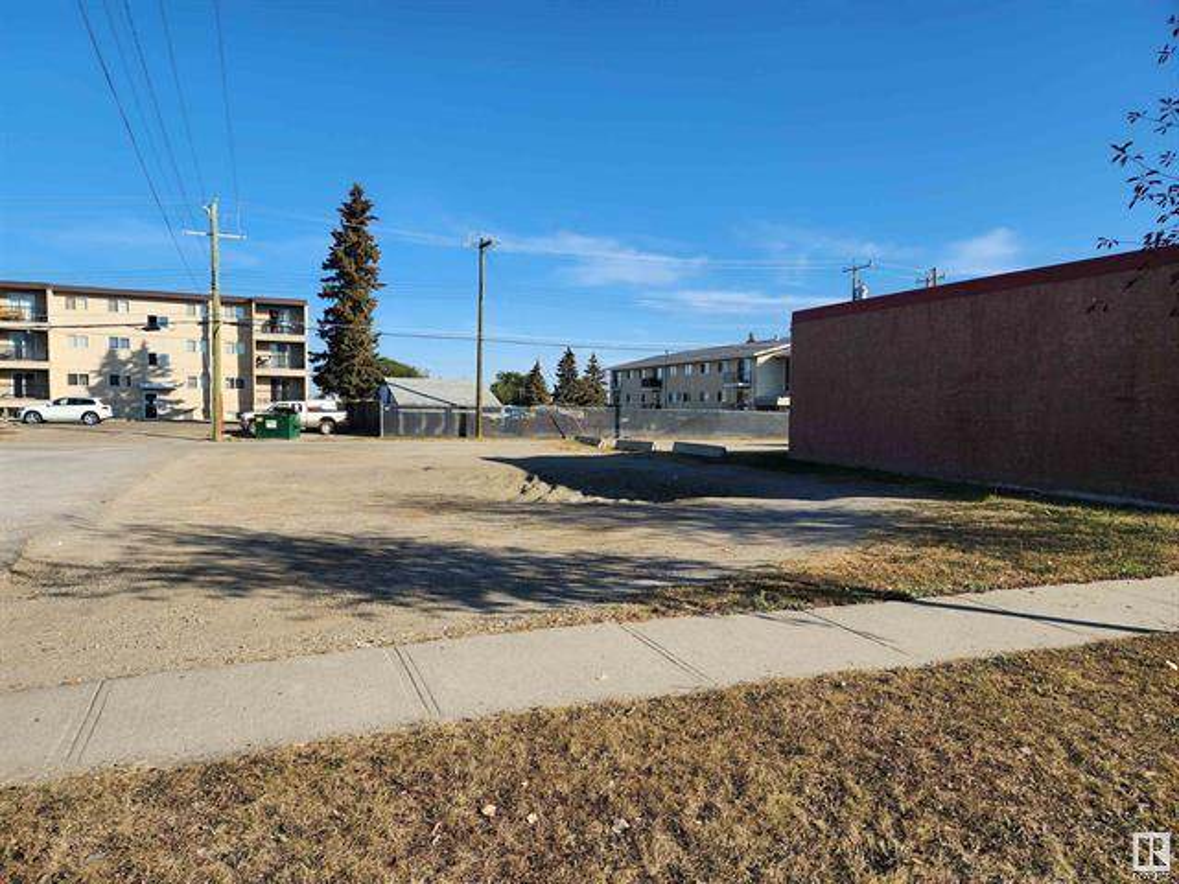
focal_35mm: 23
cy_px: 442
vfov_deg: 58.9
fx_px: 783
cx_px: 590
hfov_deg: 73.9
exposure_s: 1/942
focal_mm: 6.4
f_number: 1.8
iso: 12
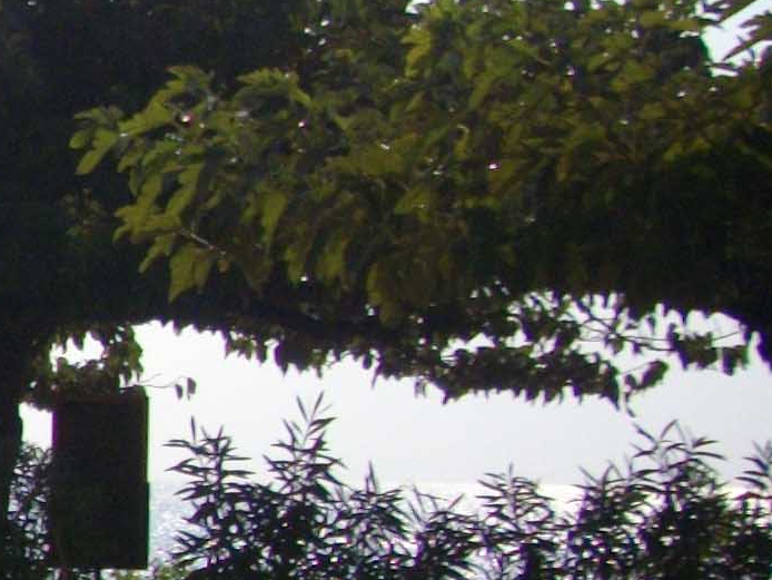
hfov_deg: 10.1
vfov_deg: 8.5
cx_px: -1011
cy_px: 413
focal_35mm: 174
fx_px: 3882
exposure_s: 1/800
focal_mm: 6.2
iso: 100
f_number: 5.6
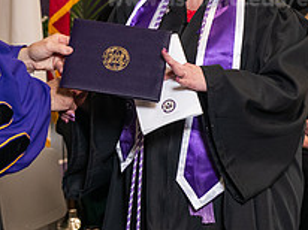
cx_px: 39
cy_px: 31
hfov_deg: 10.4
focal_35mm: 190
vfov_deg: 7.8
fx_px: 1689
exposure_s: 1/125
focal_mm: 70
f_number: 5
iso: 1600
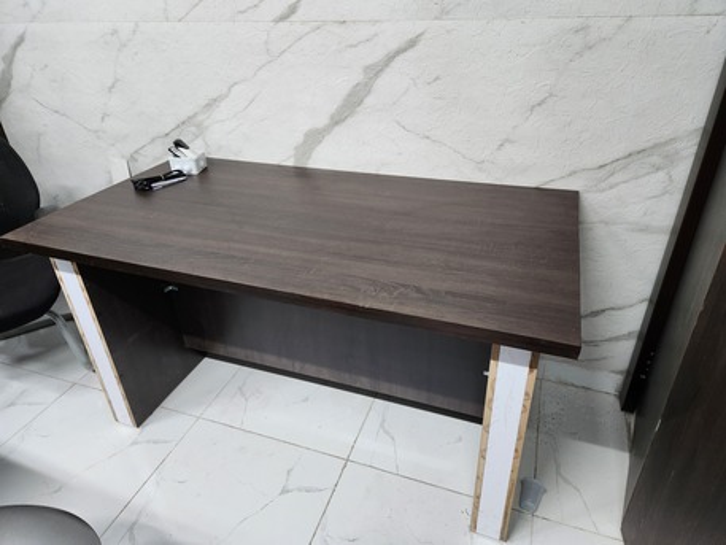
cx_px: 363
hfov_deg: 73.9
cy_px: 272
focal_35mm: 23
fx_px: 483
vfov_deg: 58.9
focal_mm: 5.4
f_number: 1.8
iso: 640
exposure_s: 1/120
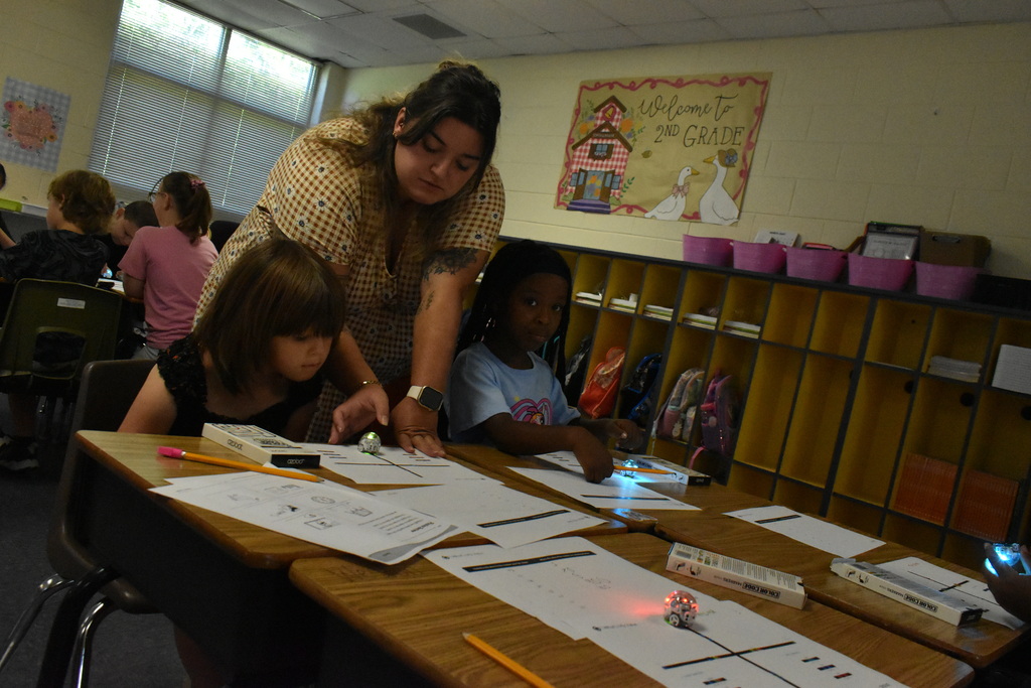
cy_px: 344
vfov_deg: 43.6
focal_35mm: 30
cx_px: 516
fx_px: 859
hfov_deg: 61.9
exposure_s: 1/200
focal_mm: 20
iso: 6400
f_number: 7.1
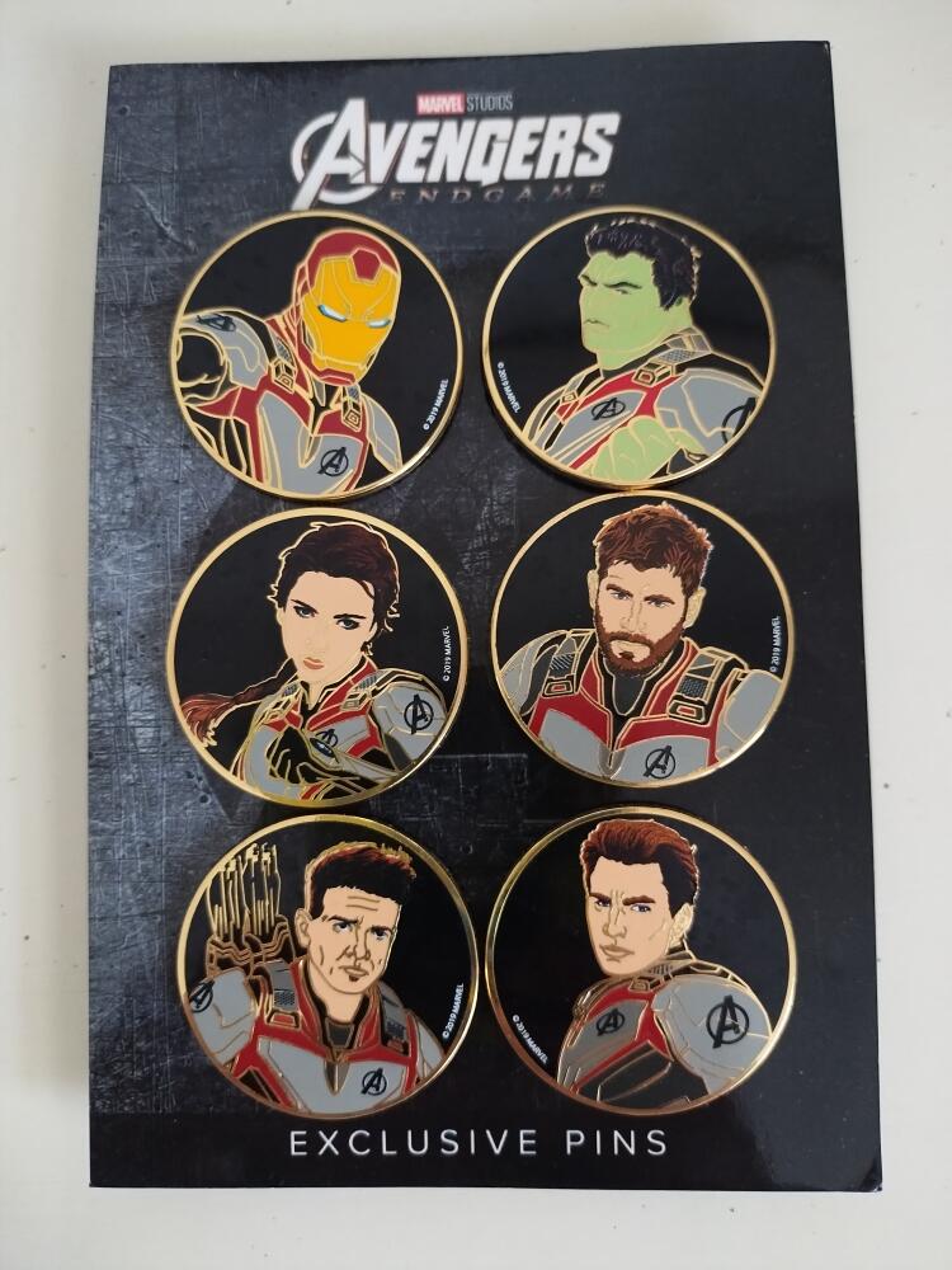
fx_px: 917
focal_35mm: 25
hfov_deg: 54.9
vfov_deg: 69.4
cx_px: 476
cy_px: 635
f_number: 1.7
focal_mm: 4.71
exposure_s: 1/24
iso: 594
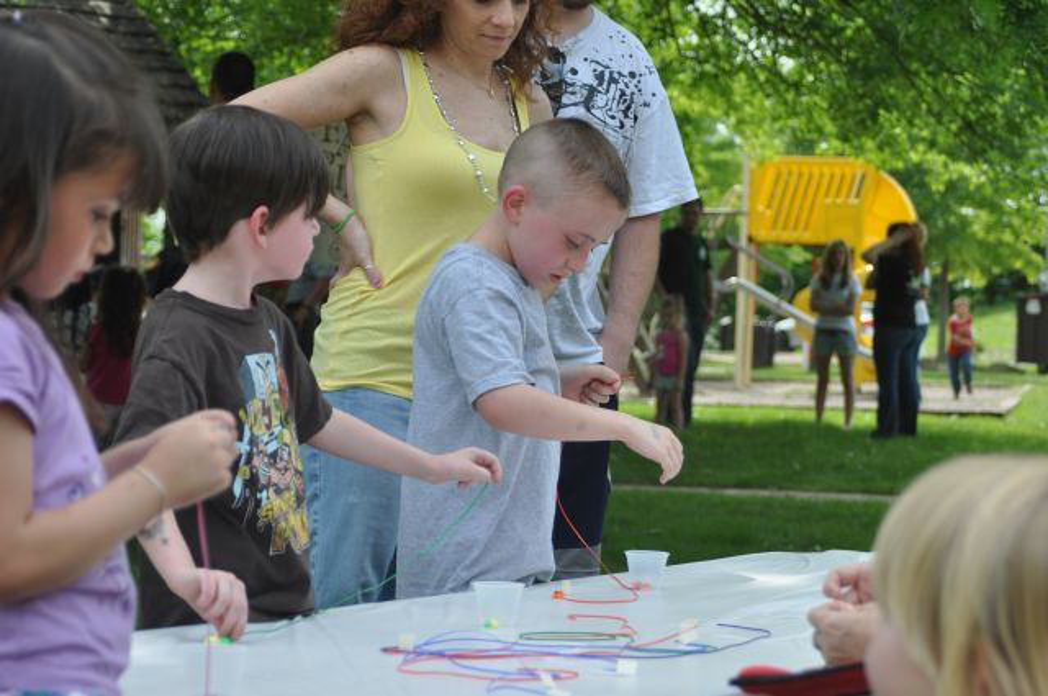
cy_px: 348
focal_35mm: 93
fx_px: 2704
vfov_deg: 14.7
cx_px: 524
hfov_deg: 21.9
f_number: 5.6
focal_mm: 62
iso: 250
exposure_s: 1/500
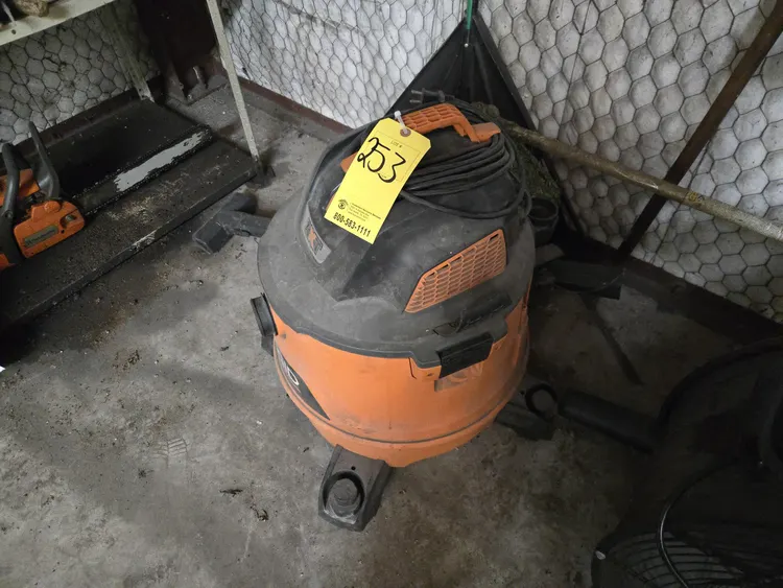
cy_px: 294
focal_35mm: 23
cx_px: 392
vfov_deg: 58.9
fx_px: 520
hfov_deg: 73.9
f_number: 1.8
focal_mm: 5.4
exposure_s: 1/60
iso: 1600
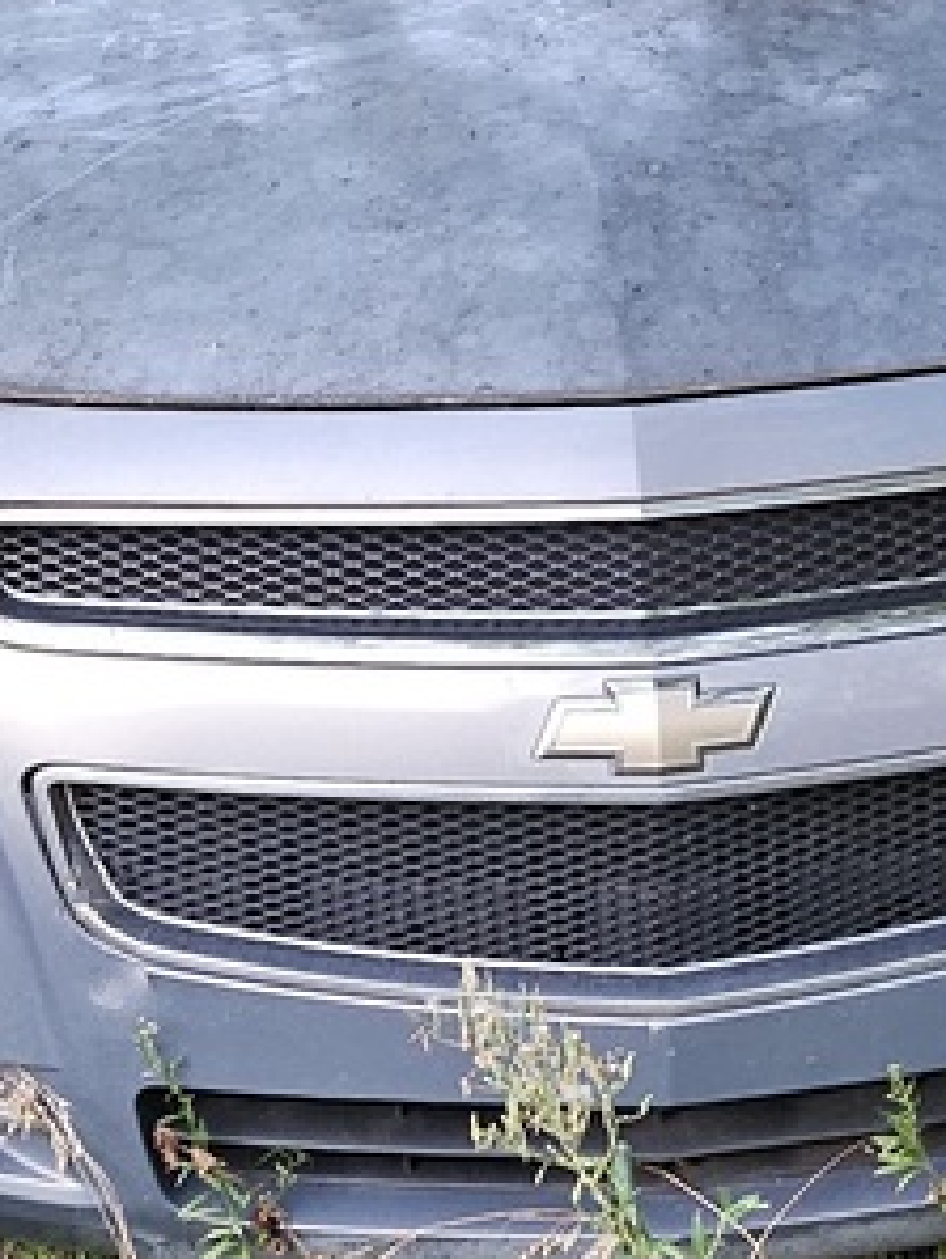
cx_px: 403
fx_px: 3532
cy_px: 517
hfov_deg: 15.2
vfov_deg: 20.2
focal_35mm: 97
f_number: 1.8
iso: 1000
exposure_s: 1/120
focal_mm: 5
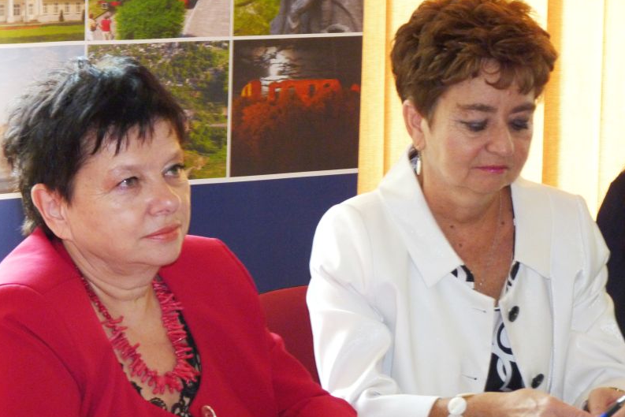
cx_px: 311
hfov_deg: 16.0
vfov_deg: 10.7
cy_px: 229
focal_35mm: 128
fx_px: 2222
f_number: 3.6
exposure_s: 1/40
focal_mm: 21.6
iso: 320
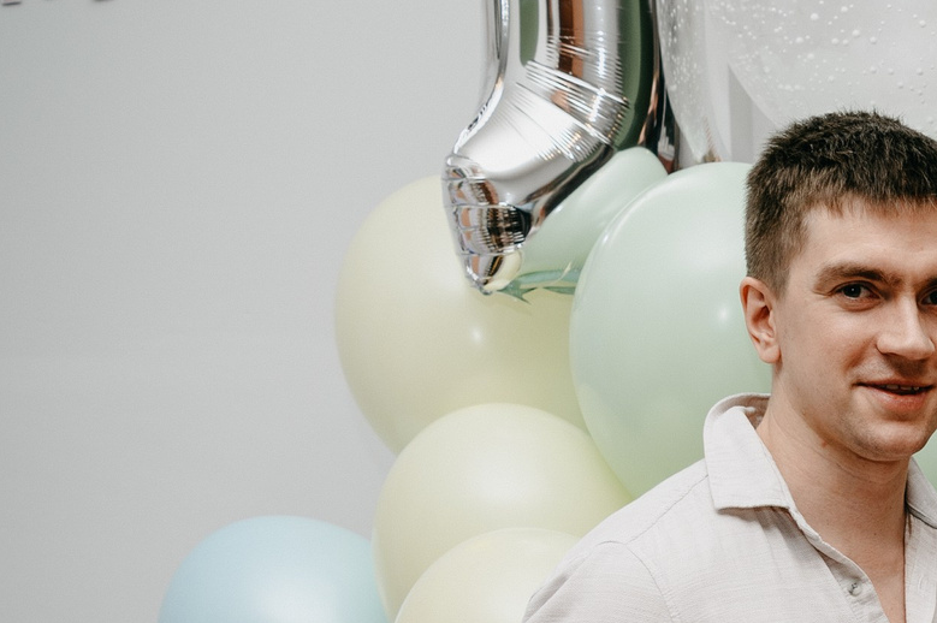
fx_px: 2575
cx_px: 1391
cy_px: 797
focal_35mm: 99
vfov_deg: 13.3
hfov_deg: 18.4
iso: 125
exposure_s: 1/160
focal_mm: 29
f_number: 3.5
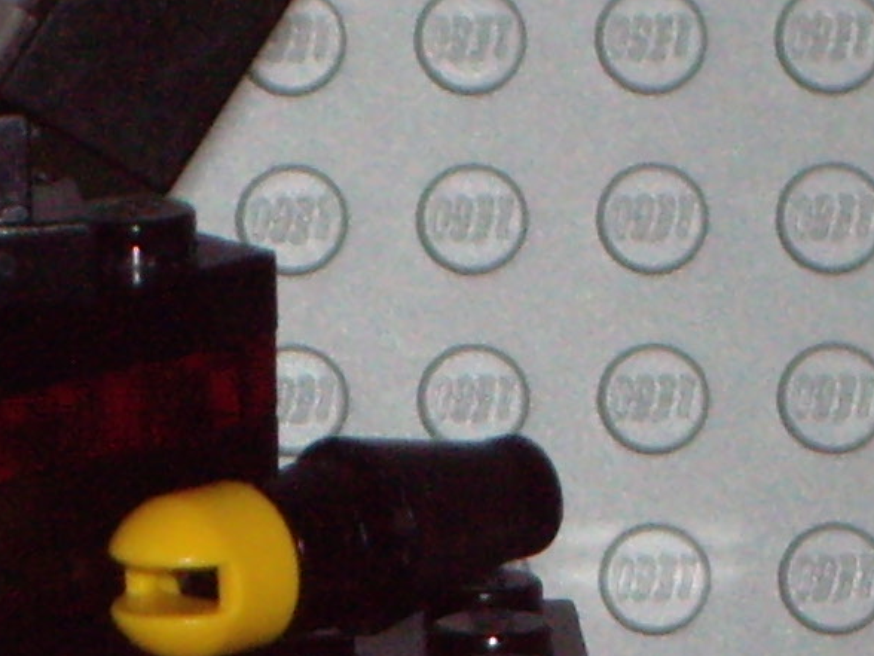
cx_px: 126
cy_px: 1141
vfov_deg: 2.7
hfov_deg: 3.6
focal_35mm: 546
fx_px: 13786
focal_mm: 18.6
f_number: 5.2
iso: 200
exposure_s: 1/125
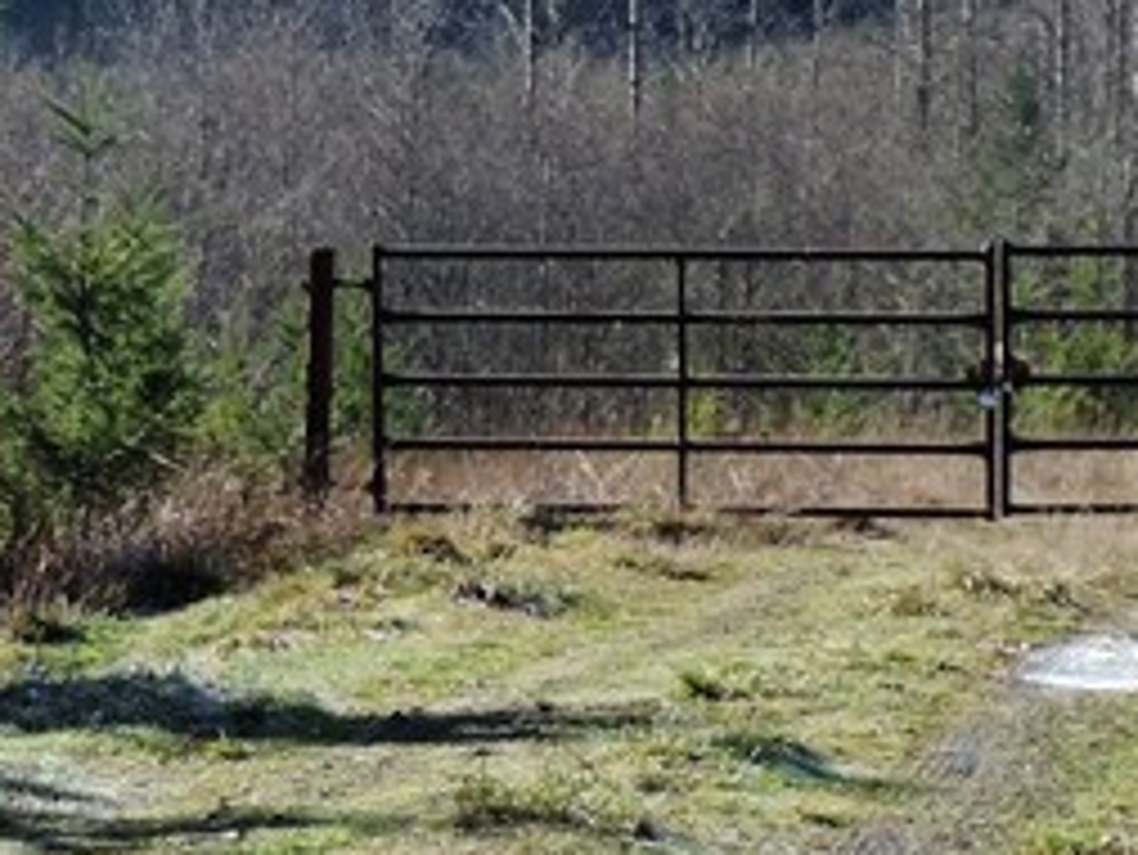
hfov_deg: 9.6
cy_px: 558
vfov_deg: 7.4
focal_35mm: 202
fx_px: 6644
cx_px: 1552
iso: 80
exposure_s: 1/500
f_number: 3.6
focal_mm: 8.9
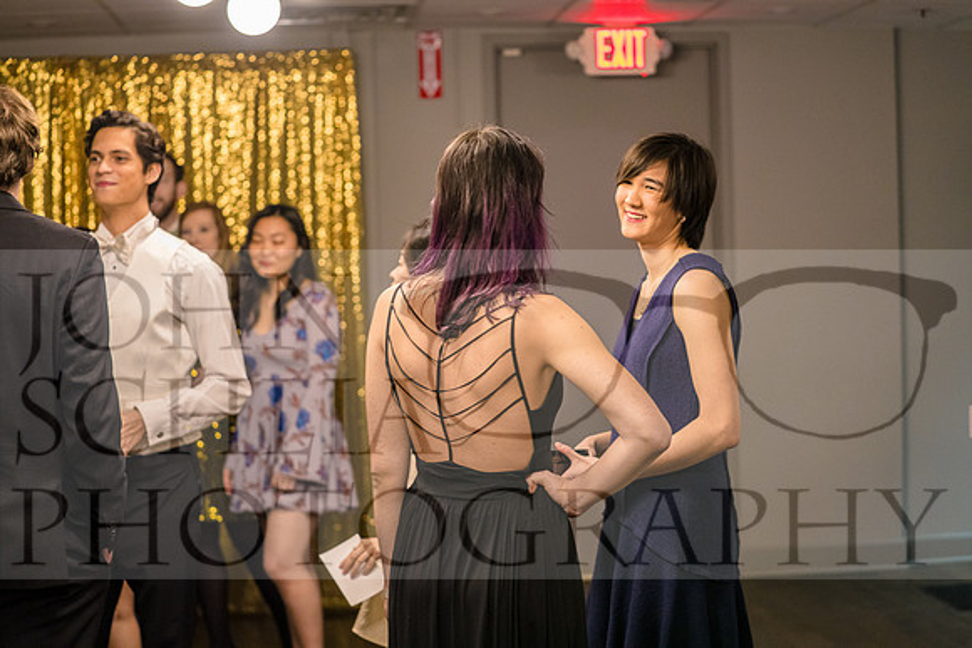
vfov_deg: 19.5
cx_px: 486
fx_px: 1890
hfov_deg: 28.8
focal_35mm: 70
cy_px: 324
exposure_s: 1/30
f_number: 2.8
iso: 2000
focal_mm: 70
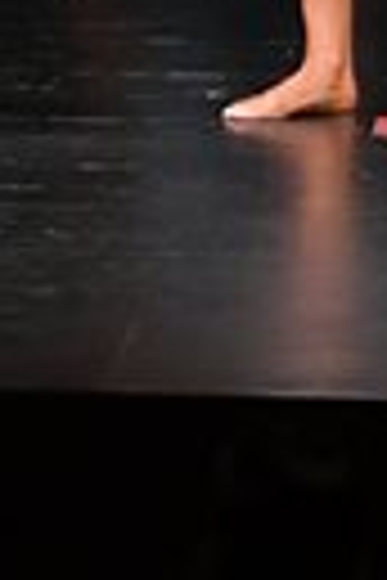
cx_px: -542
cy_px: -454
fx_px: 14253
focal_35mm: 884
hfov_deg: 1.6
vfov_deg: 2.3
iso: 3200
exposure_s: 1/400
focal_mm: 98
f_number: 5.6
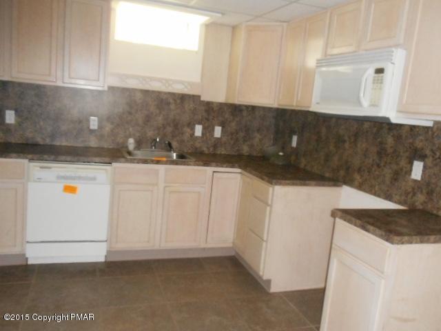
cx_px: 220
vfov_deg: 48.2
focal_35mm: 29
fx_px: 369
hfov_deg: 61.7
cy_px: 166
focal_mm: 5.2
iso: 900
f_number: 4
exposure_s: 1/25
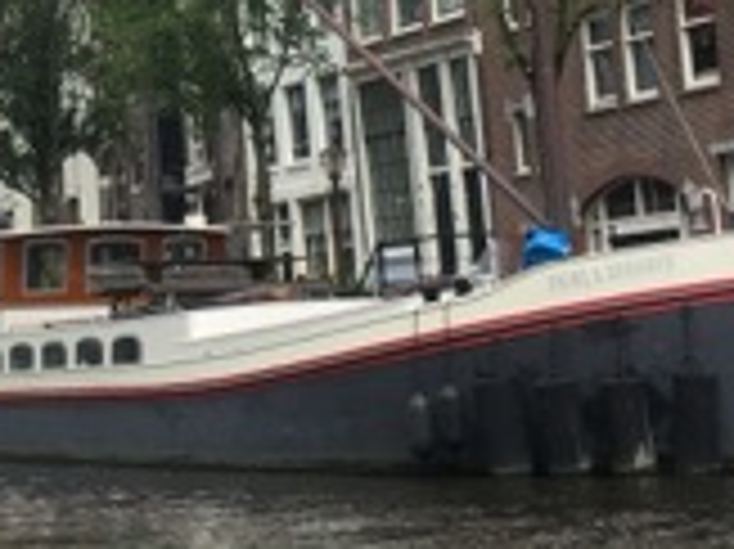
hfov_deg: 17.9
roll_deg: +2.3
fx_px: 2267
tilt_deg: +10.8
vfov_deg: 13.6
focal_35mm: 107
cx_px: -9
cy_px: 0
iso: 25
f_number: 2.2
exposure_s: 1/845
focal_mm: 4.15
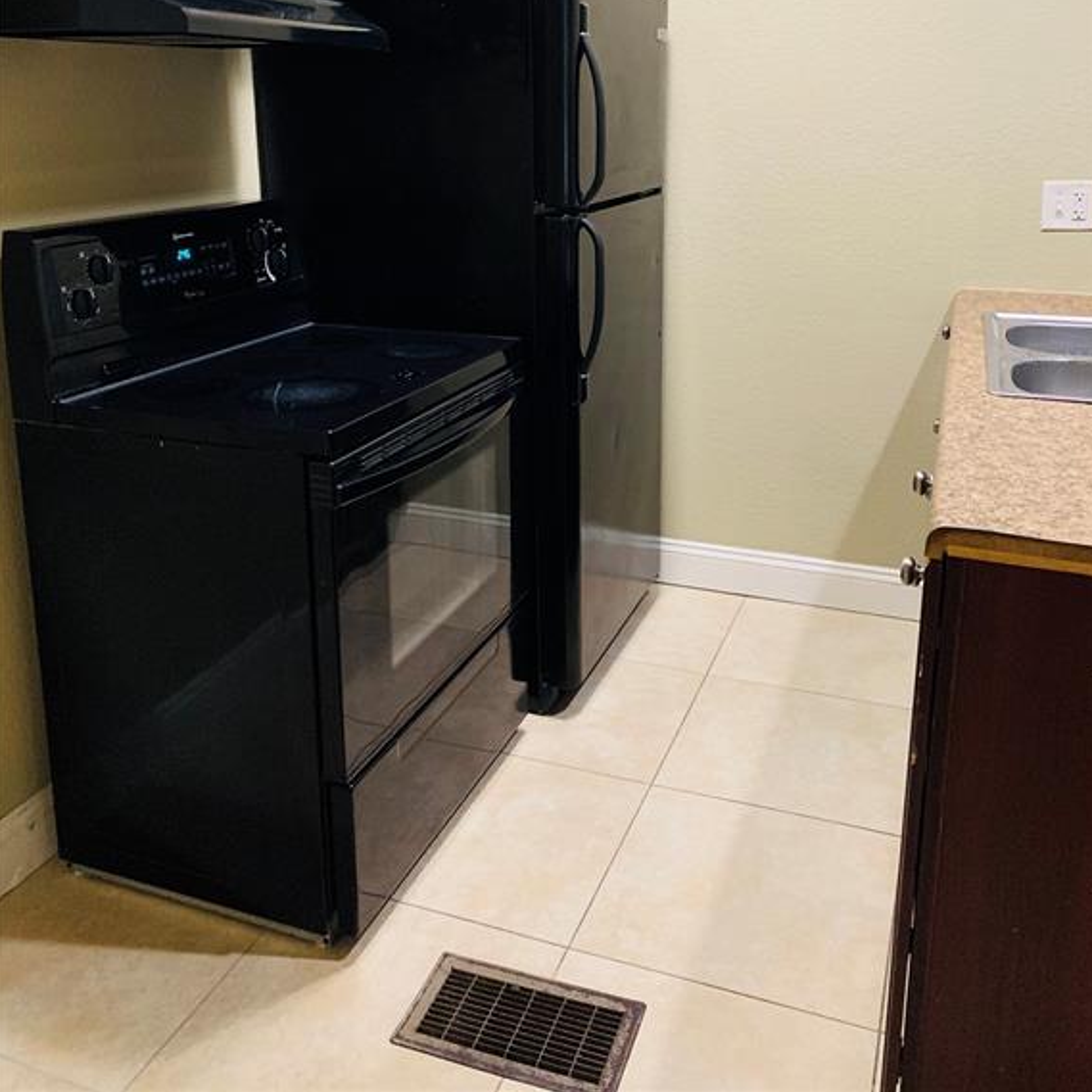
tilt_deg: -11.8
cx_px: 549
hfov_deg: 52.5
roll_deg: +1.1
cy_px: 357
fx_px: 1106
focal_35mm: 31
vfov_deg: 51.5
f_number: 1.8
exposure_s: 1/40
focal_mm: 4.25
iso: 400
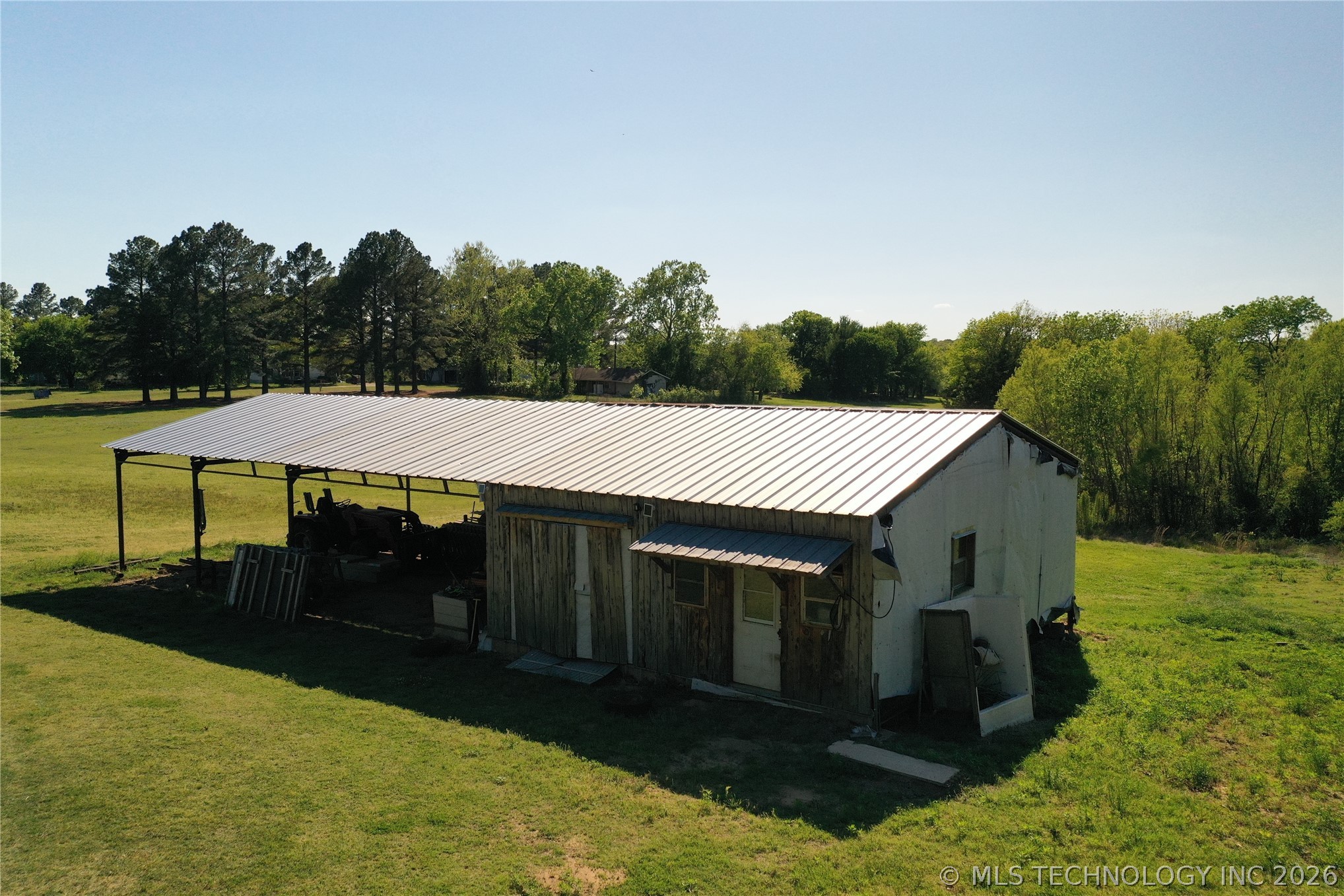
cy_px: 448
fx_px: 1045
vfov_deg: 46.4
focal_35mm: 28
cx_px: 672
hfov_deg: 65.5
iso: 400
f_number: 4
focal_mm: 10.26
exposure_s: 1/320
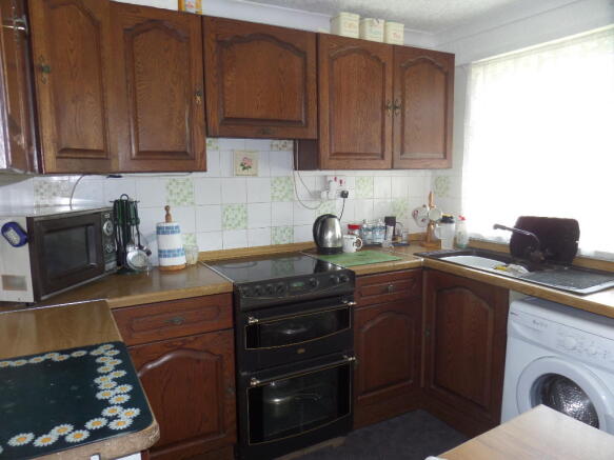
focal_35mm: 24
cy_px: 230
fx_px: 426
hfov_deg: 71.6
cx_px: 307
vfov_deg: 56.8
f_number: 3.2
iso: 120
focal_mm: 4
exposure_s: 1/30
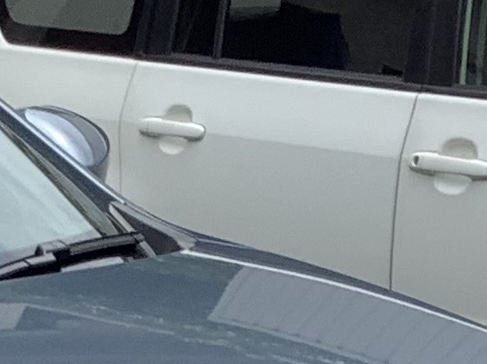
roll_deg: +0.7
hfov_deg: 9.2
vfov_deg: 6.8
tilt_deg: -17.4
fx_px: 2953
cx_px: -262
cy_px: 806
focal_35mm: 210
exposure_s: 1/994
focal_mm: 3.3
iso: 25
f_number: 2.4
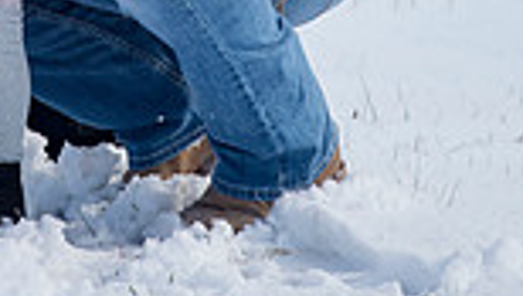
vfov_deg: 2.7
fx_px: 6150
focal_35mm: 443
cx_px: 78
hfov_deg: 4.9
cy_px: -439
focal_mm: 145
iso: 640
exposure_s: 1/800
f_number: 10
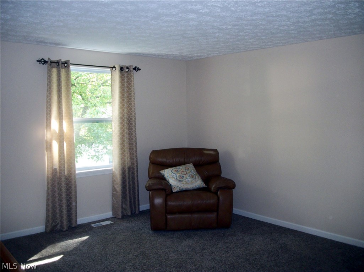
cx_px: 182
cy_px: 136
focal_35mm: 32
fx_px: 336
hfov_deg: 56.9
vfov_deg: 44.1
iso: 160
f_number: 2.9
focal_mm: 5.7
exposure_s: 1/30
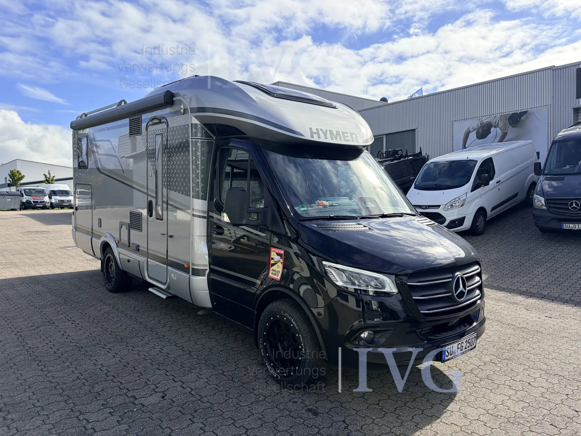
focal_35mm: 26
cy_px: 218
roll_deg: +1.3
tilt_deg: -1.6
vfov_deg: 53.1
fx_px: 436
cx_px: 290
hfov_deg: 67.3
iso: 64
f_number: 1.6
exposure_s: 1/4065
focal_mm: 5.96
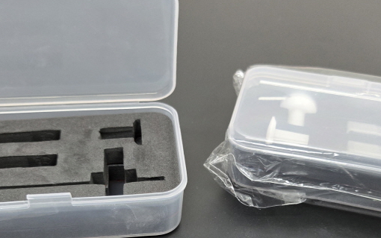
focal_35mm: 43
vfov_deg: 29.0
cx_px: 199
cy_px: 201
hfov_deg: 46.2
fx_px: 447
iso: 500
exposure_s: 1/120
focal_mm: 5.4
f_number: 1.8
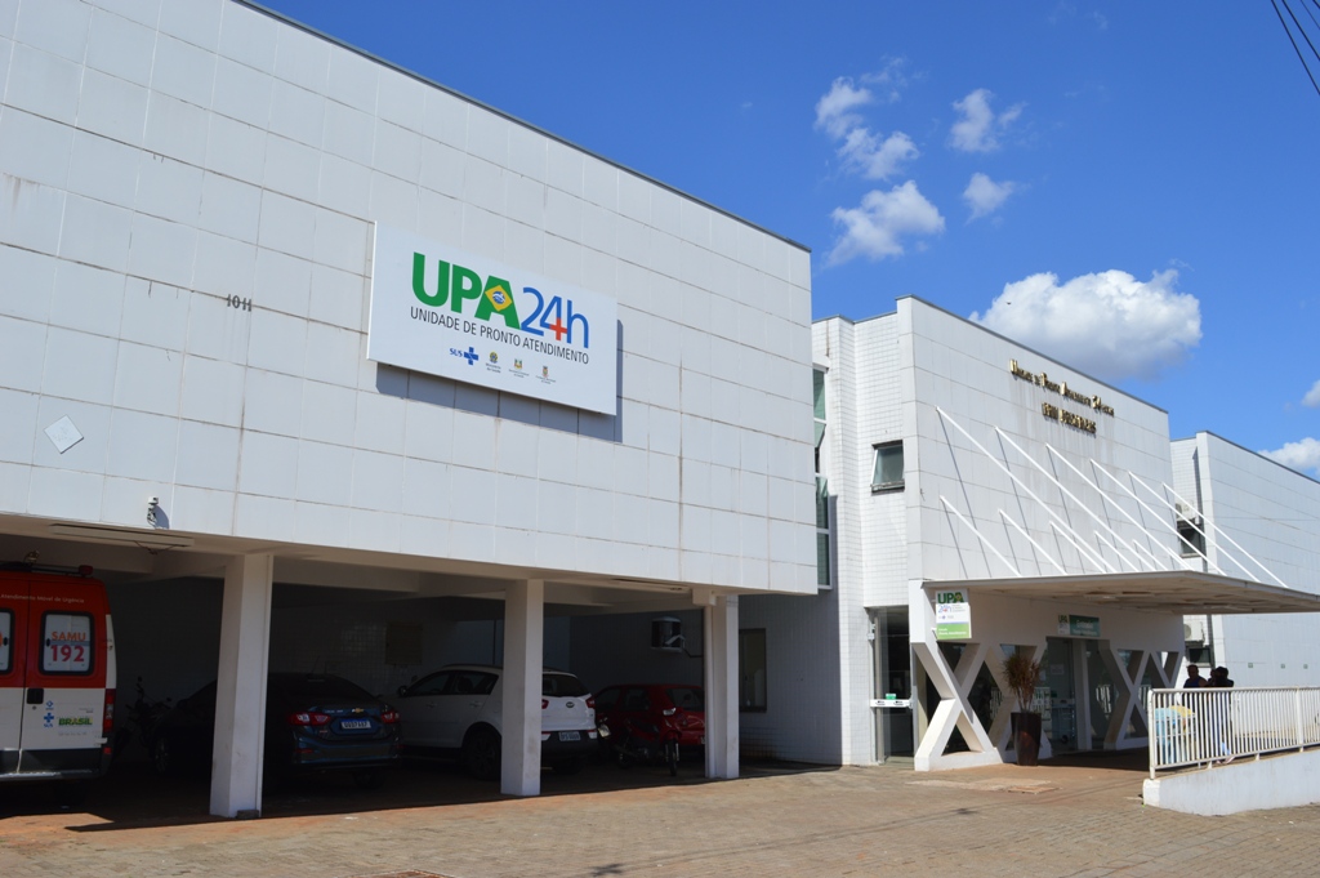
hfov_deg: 59.5
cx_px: 660
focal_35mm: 32
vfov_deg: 41.6
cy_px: 439
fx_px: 1154
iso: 100
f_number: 9
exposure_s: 1/320
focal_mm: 21
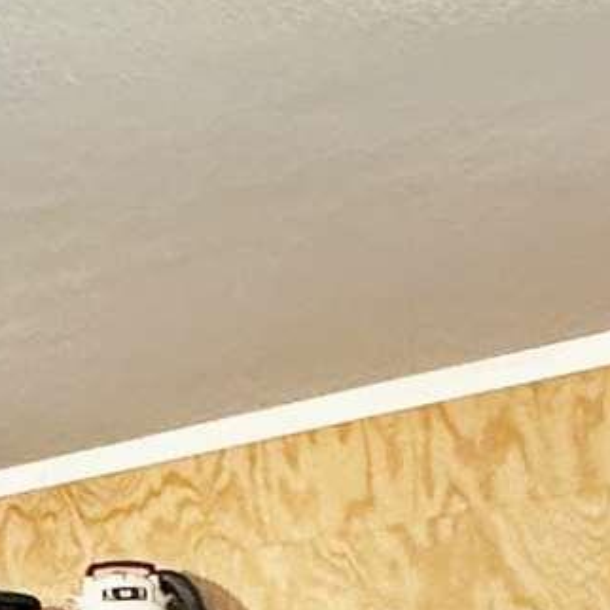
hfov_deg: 13.0
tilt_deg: +10.2
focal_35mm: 118
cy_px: 555
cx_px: -566
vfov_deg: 14.6
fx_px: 2353
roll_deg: +0.4
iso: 400
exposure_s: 1/40
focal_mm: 2.22
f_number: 2.2
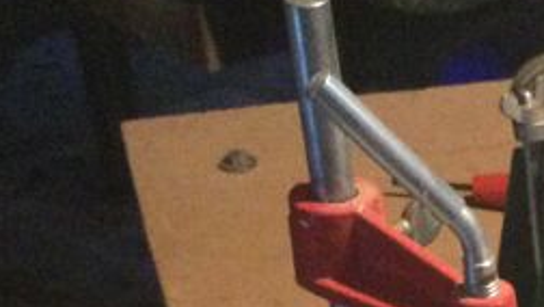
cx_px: 889
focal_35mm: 134
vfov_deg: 8.4
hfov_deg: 14.6
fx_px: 1934
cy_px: 711
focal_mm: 3.3
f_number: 2.4
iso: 400
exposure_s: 1/17
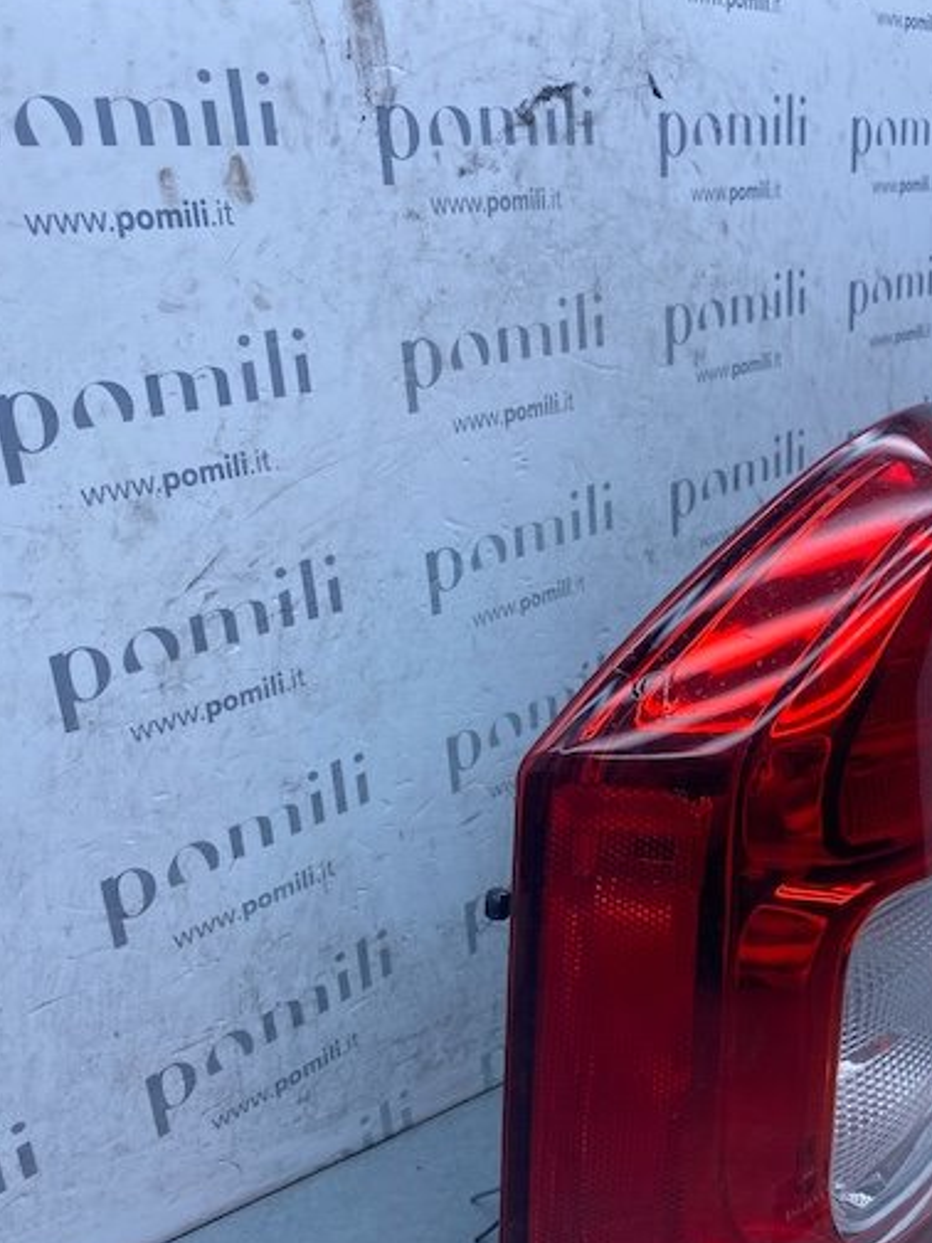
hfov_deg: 42.8
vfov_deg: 55.1
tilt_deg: -12.9
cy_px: 718
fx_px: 1185
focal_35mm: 33
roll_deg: -3.4
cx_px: 535
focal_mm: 4.25
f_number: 1.8
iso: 32
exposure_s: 1/871
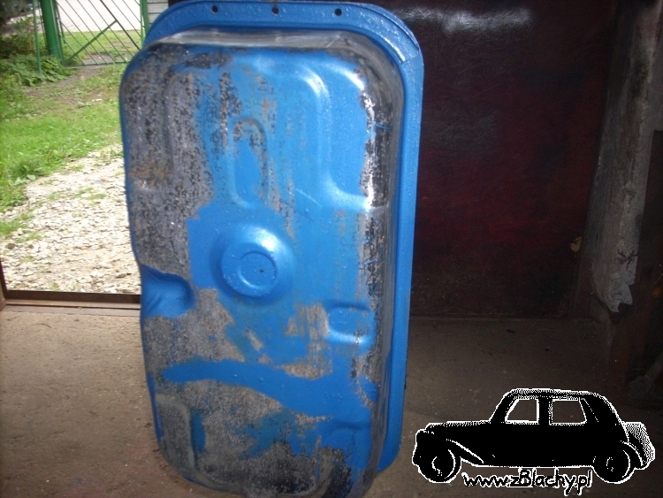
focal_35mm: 37
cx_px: 332
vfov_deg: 38.7
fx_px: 709
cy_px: 249
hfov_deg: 50.1
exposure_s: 1/60
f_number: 2.8
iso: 100
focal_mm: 6.2
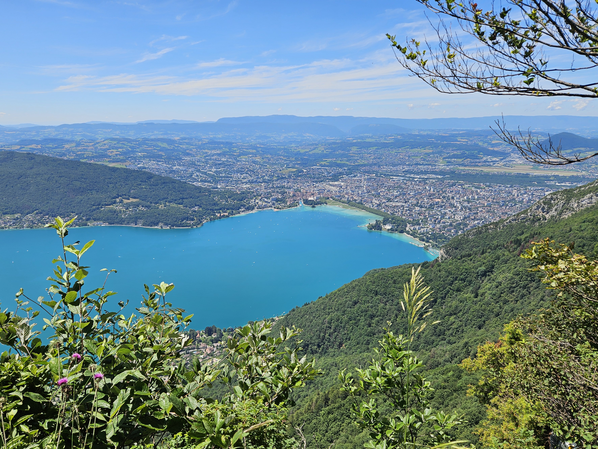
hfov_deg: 67.2
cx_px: 278
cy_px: 244
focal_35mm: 26
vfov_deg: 53.0
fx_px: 449
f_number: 1.8
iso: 25
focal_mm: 5.4
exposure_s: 1/2180
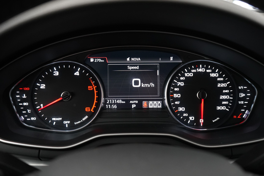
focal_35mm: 32
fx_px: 235
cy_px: 88
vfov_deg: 41.1
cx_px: 132
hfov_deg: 58.7
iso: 5000
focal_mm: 32
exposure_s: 1/60
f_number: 4
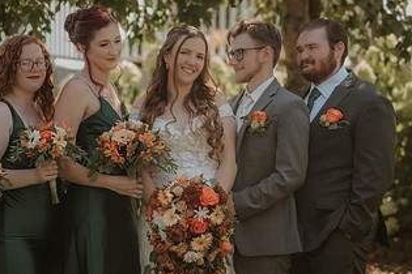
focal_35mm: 92
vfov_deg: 14.8
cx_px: 175
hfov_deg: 22.1
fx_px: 1053
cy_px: 170
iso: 640
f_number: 1.8
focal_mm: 50
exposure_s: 1/6400
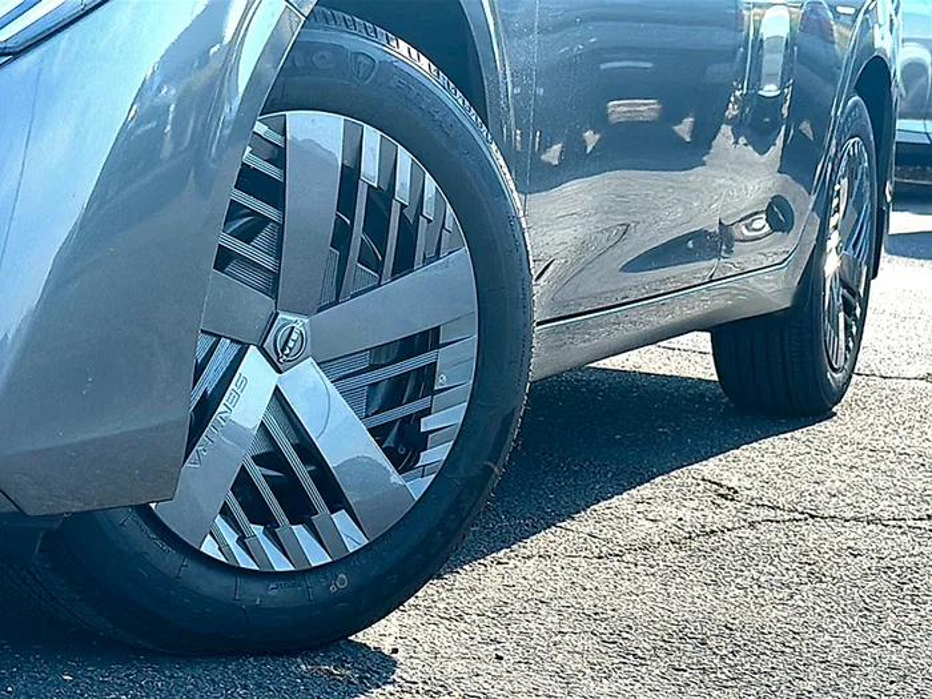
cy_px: 350
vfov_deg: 17.8
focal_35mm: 83
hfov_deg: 23.6
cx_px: 466
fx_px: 2235
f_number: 1.78
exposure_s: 1/1757
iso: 64
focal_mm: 6.86
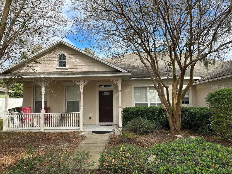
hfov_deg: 71.6
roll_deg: +0.2
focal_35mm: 24
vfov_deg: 56.8
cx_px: 116
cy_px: 87
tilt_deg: +4.1
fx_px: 161
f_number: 1.78
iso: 80
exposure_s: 1/1692
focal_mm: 6.86
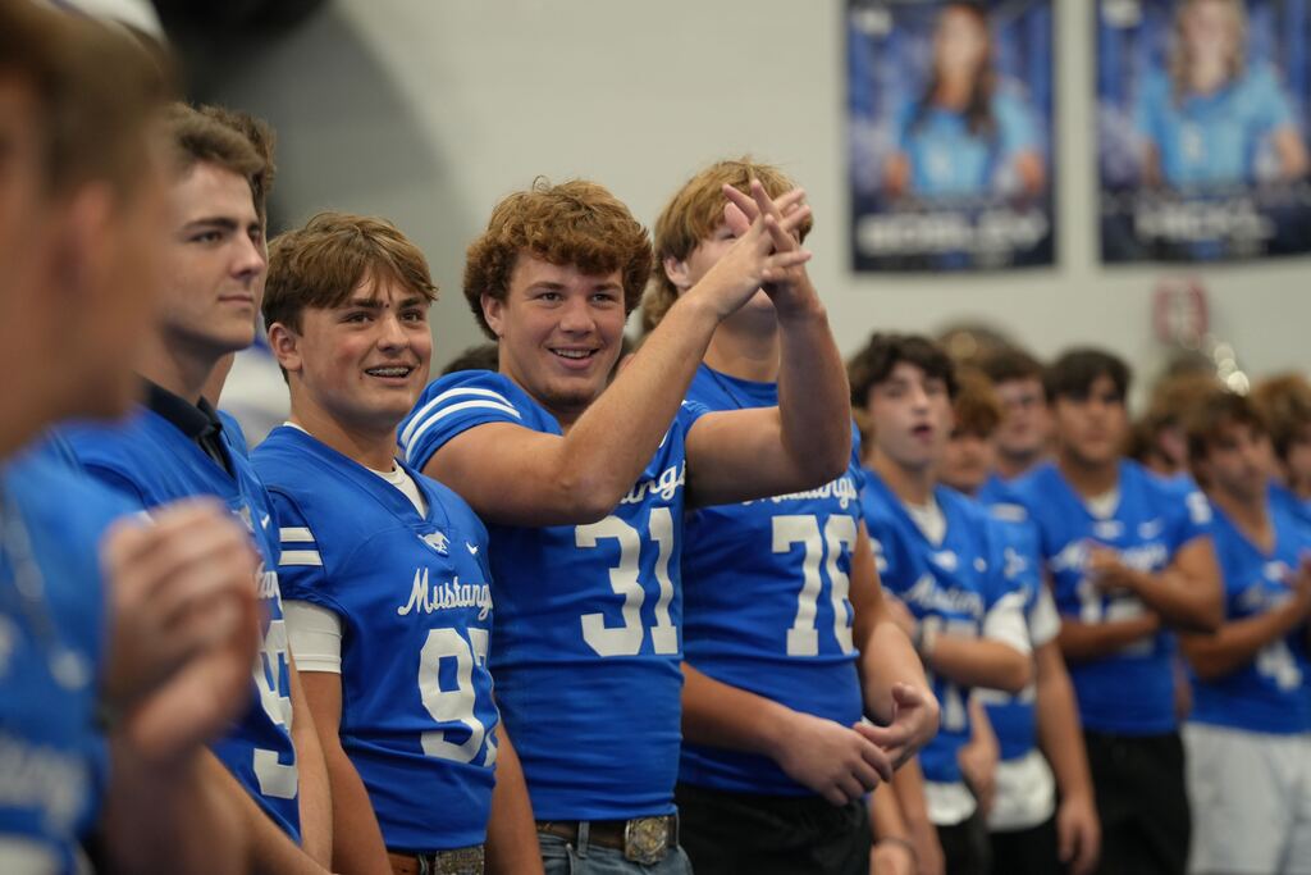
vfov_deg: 6.9
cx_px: 656
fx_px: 7284
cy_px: 438
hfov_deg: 10.3
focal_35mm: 200
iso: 2000
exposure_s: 1/200
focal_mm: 200
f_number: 4
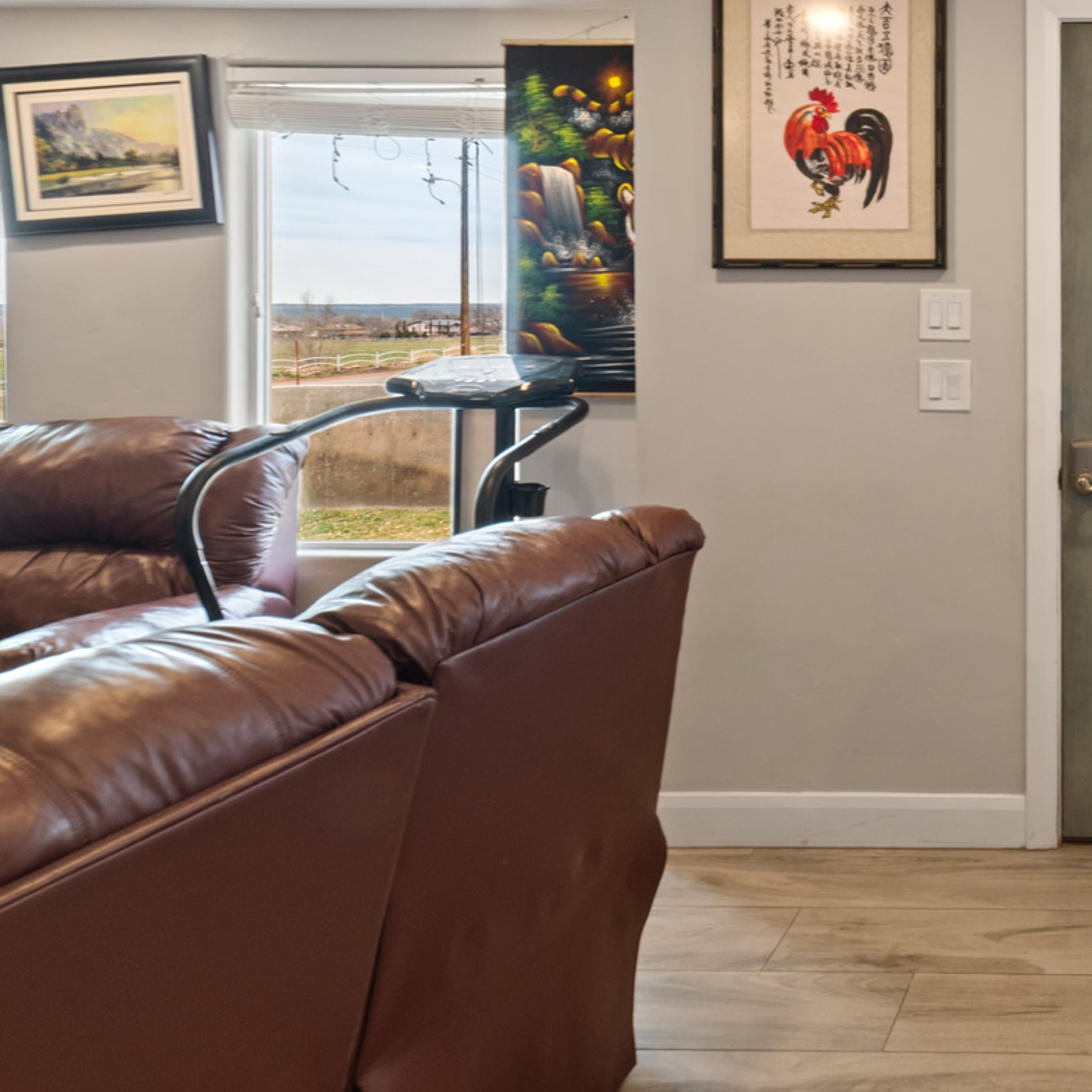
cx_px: 1166
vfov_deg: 50.8
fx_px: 1106
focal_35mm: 31
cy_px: 301
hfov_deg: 42.7
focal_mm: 14
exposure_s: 1/4
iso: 100
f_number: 14
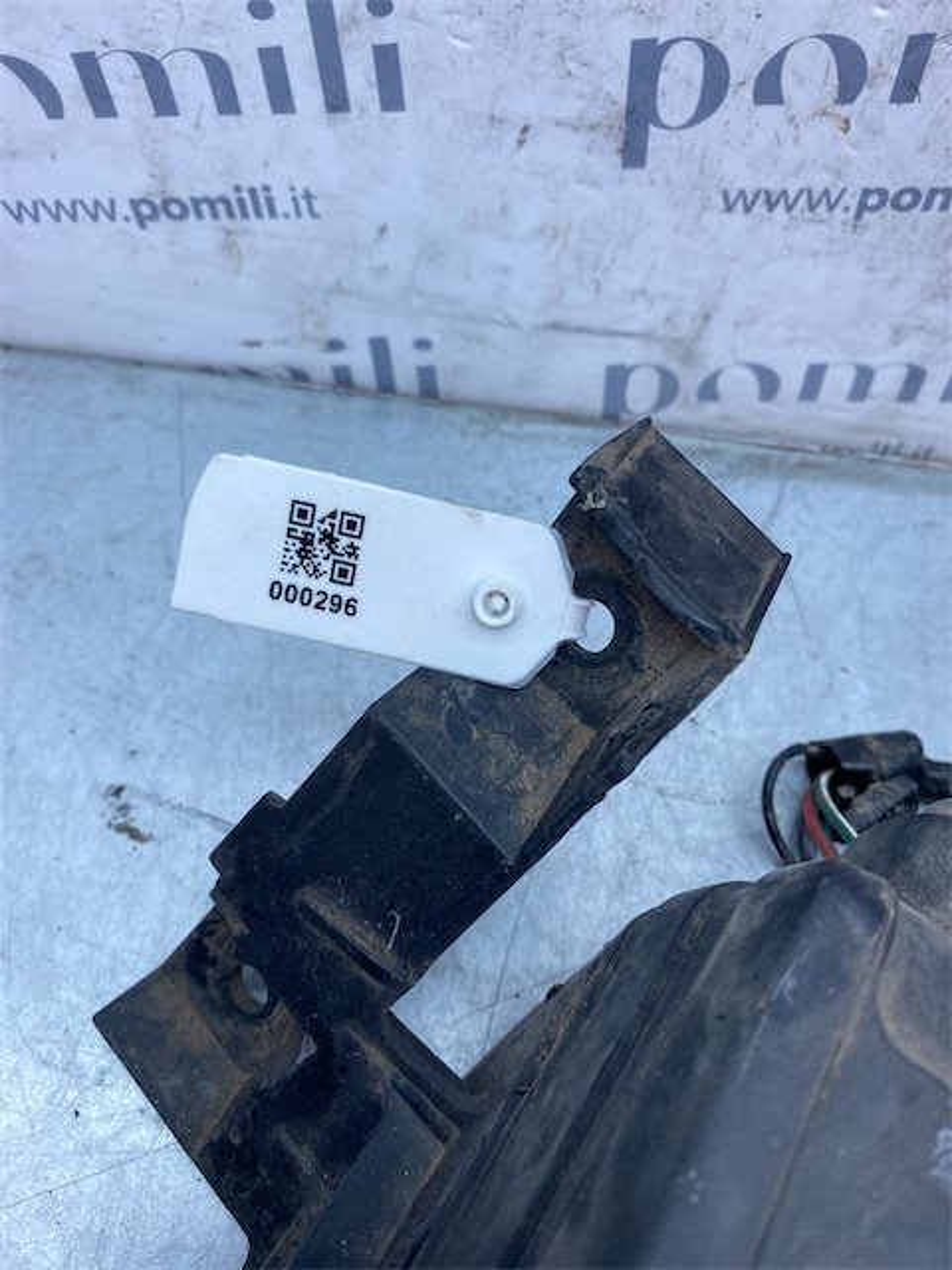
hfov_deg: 53.1
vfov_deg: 67.3
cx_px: 476
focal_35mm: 26
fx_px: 953
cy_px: 635
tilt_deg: -59.5
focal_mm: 4.25
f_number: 1.8
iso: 32
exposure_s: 1/778
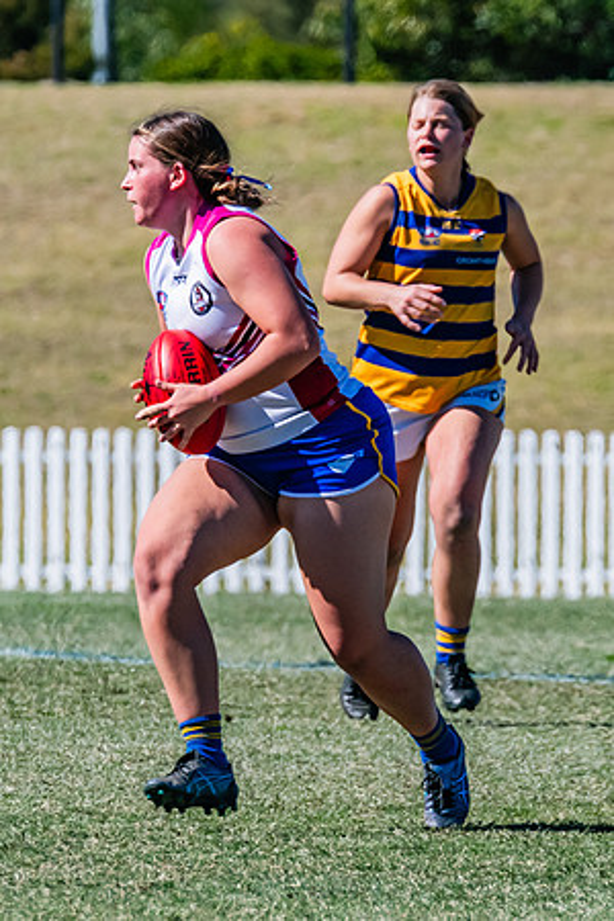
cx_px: 309
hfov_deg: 1.4
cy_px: 266
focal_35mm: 954
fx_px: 24410
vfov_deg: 2.2
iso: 800
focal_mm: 420
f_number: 11
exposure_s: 1/1600
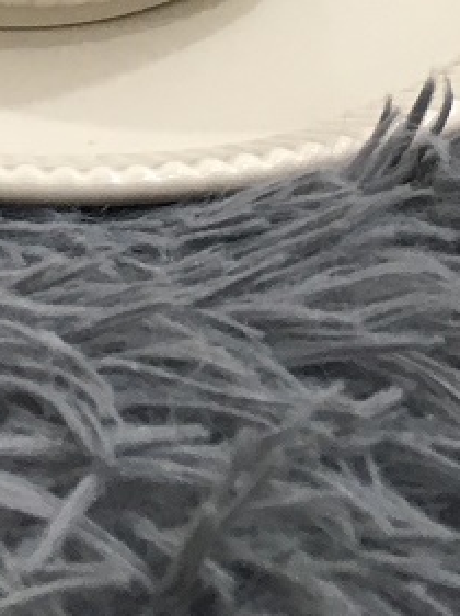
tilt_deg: -10.3
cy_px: -614
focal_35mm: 124
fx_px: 2202
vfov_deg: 13.6
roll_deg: -0.9
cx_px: -18
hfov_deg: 11.8
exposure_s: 1/33
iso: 80
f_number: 2.2
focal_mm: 4.15
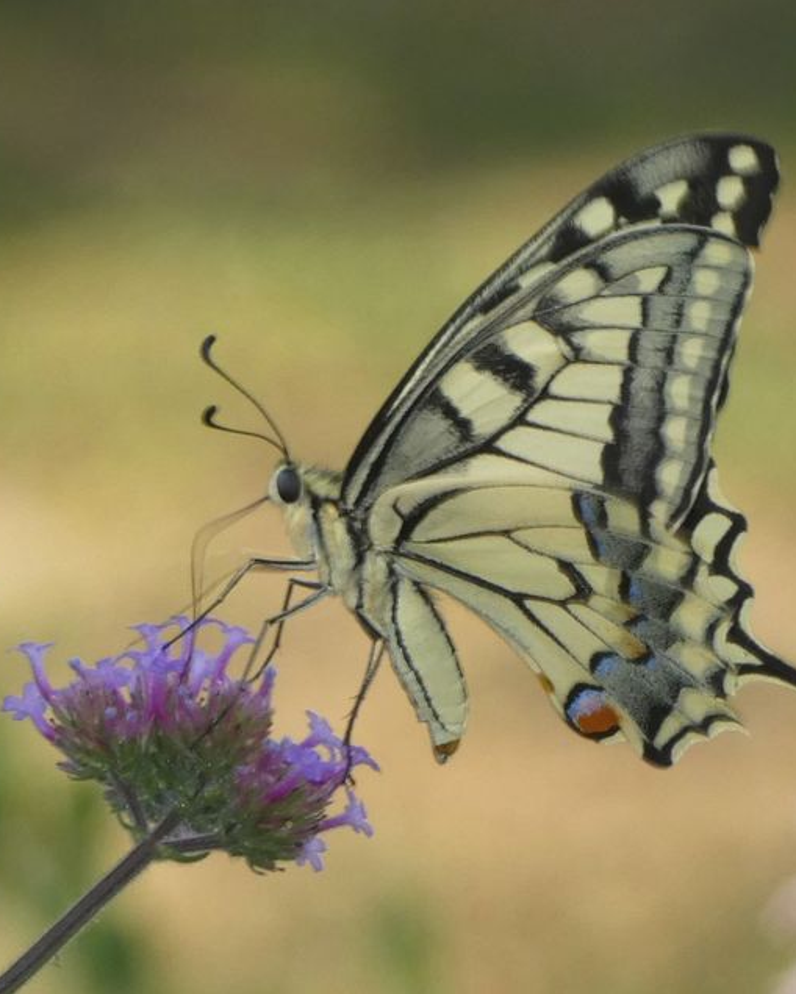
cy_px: 495
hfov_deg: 3.2
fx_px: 14338
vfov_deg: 4.0
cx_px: 497
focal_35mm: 487
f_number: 5.6
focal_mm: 66.7
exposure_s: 1/125
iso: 160
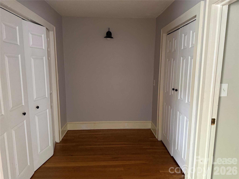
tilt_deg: -8.4
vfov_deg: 56.8
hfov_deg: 71.6
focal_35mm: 24
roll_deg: -0.2
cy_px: 90
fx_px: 166
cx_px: 120
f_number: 1.78
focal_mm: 6.76
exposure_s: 1/40
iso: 1000
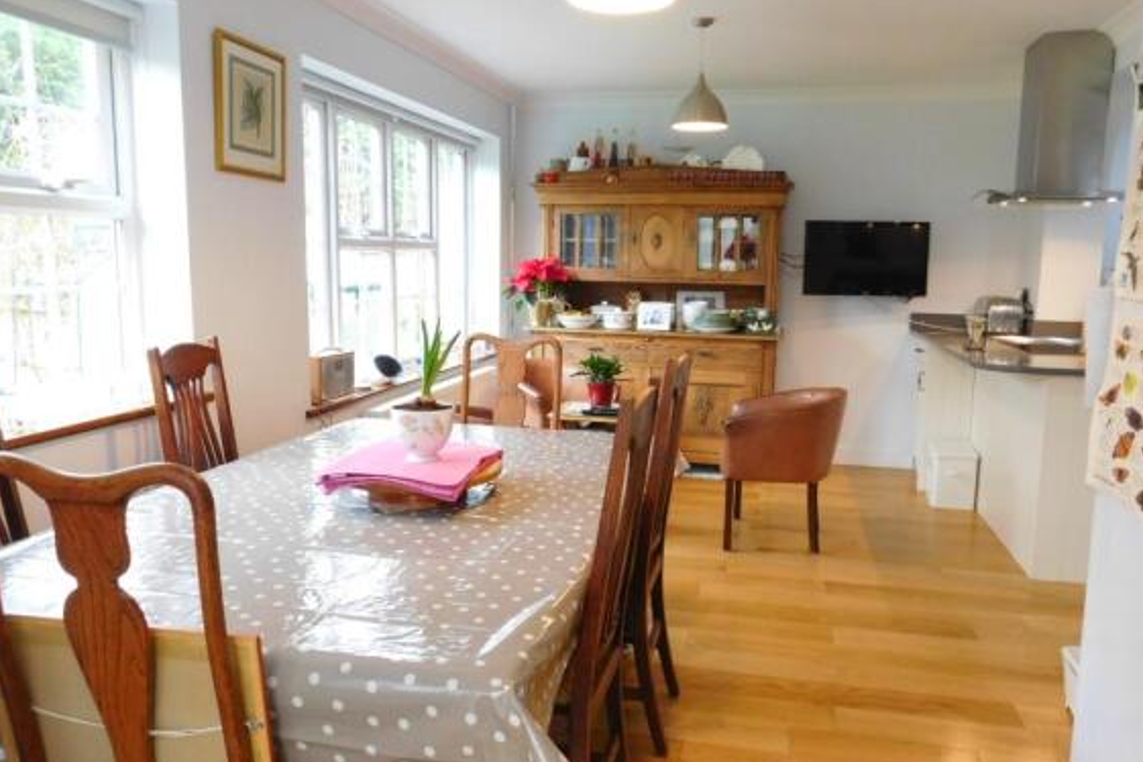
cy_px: 372
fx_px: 857
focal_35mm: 27
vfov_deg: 47.9
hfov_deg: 67.4
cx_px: 574
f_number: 3.1
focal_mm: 4.5
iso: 280
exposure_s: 1/30
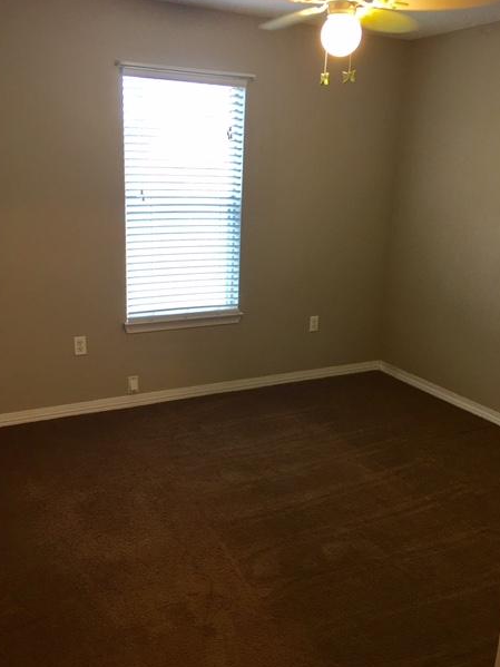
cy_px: 333
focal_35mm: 31
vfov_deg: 58.4
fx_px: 597
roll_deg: -2.1
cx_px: 241
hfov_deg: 45.4
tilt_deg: -13.6
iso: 40
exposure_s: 1/15
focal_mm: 4.15
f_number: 2.2
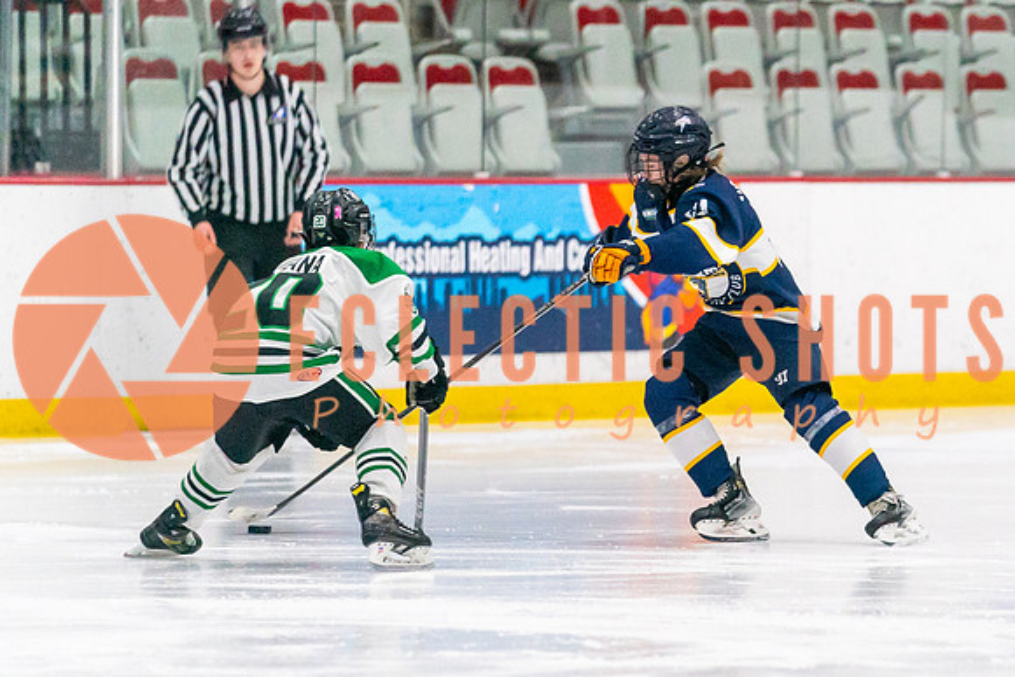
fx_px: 10553
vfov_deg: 3.7
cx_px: 695
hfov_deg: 5.5
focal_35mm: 374
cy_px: 406
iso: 4000
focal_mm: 200
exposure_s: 1/1600
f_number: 2.8
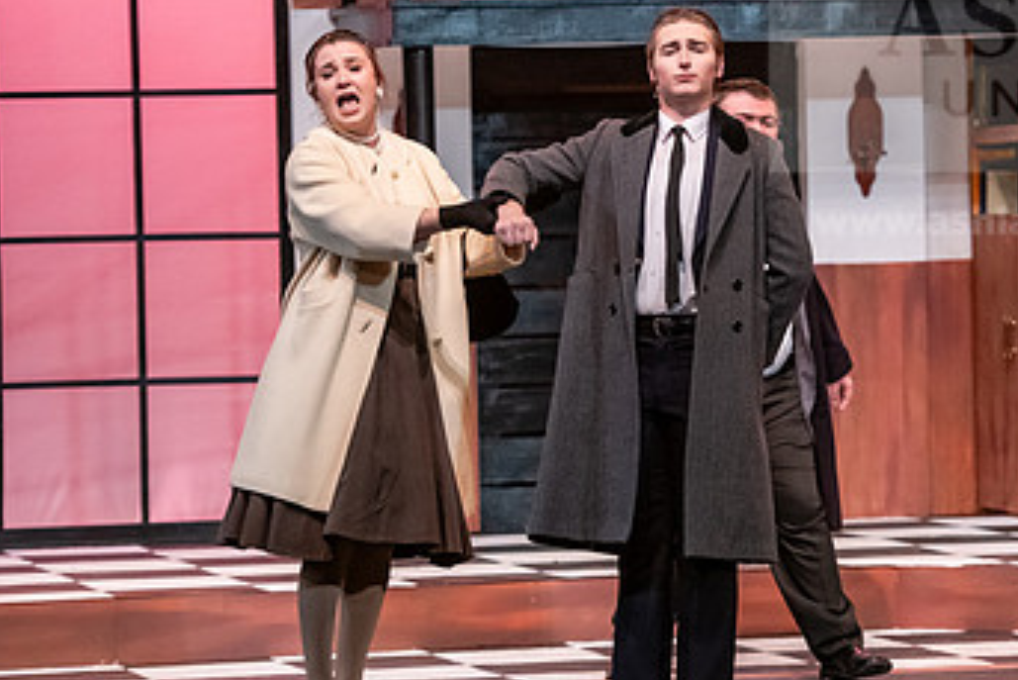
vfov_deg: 7.0
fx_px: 5544
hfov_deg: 10.5
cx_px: 680
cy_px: 284
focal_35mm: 196
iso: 3200
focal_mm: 116
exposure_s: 1/200
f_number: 3.2
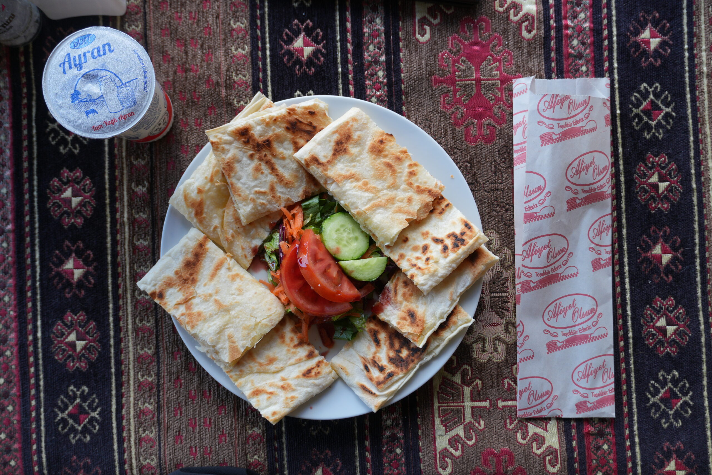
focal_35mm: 33
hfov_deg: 57.2
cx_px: 356
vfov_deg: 40.0
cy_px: 238
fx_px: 653
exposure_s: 1/160
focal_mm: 22
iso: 200
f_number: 4
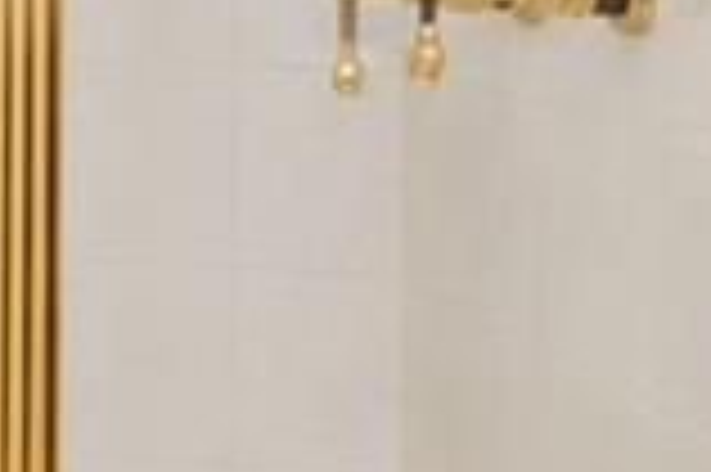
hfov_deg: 13.0
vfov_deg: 13.8
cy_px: -31
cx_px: -1174
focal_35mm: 97
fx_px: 1914
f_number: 9
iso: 1600
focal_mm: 10
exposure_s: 1/60
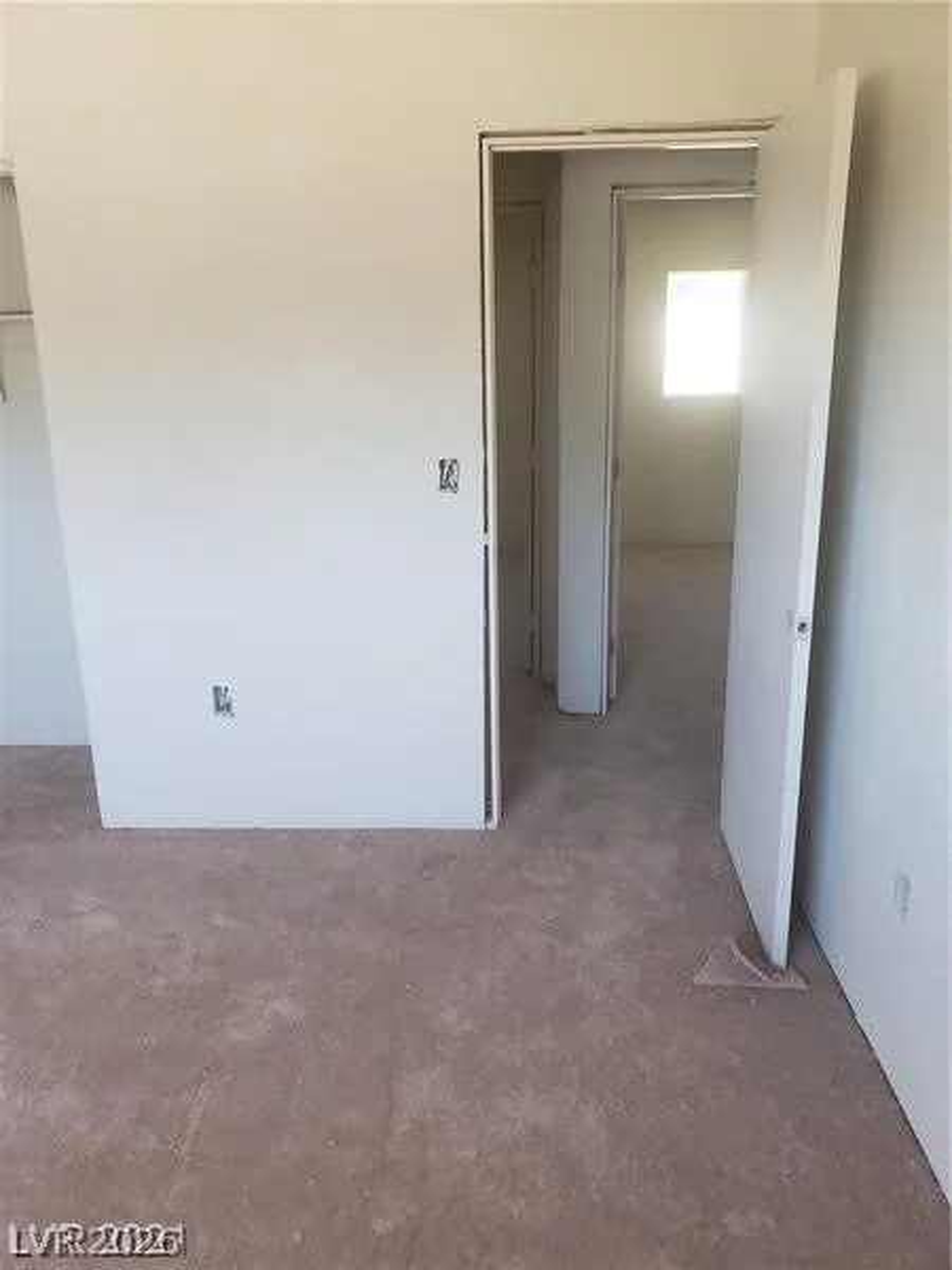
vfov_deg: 67.3
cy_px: 635
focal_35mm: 26
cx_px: 476
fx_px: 953
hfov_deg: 53.1
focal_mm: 4.3
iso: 200
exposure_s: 1/120
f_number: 2.4
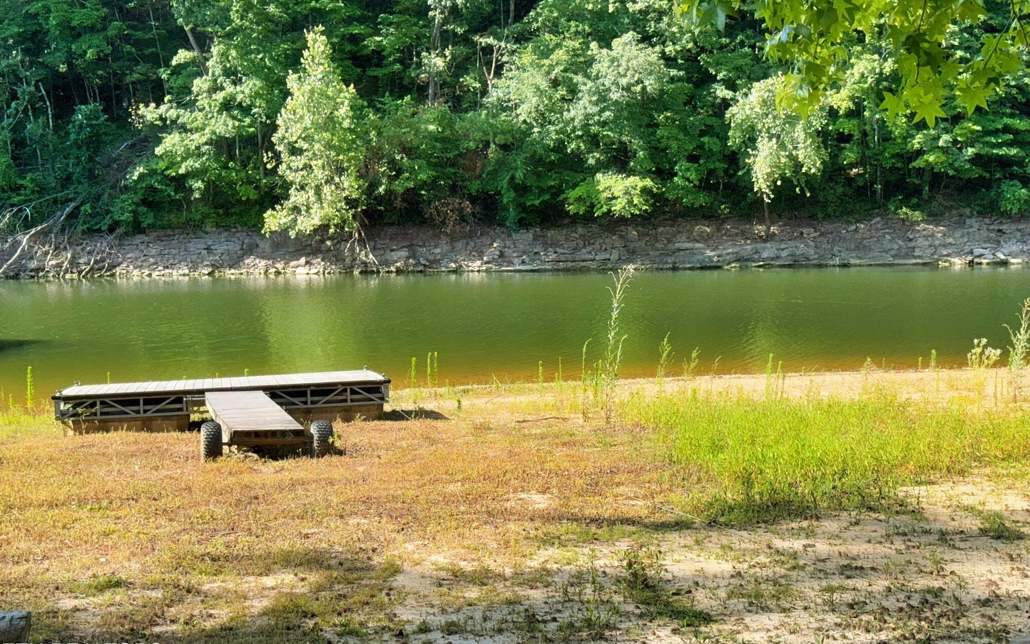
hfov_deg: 39.6
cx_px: 514
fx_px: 1432
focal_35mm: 51
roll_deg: +0.2
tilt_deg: -4.3
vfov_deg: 25.3
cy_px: 300
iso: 50
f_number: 1.78
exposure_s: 1/2208
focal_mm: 6.76
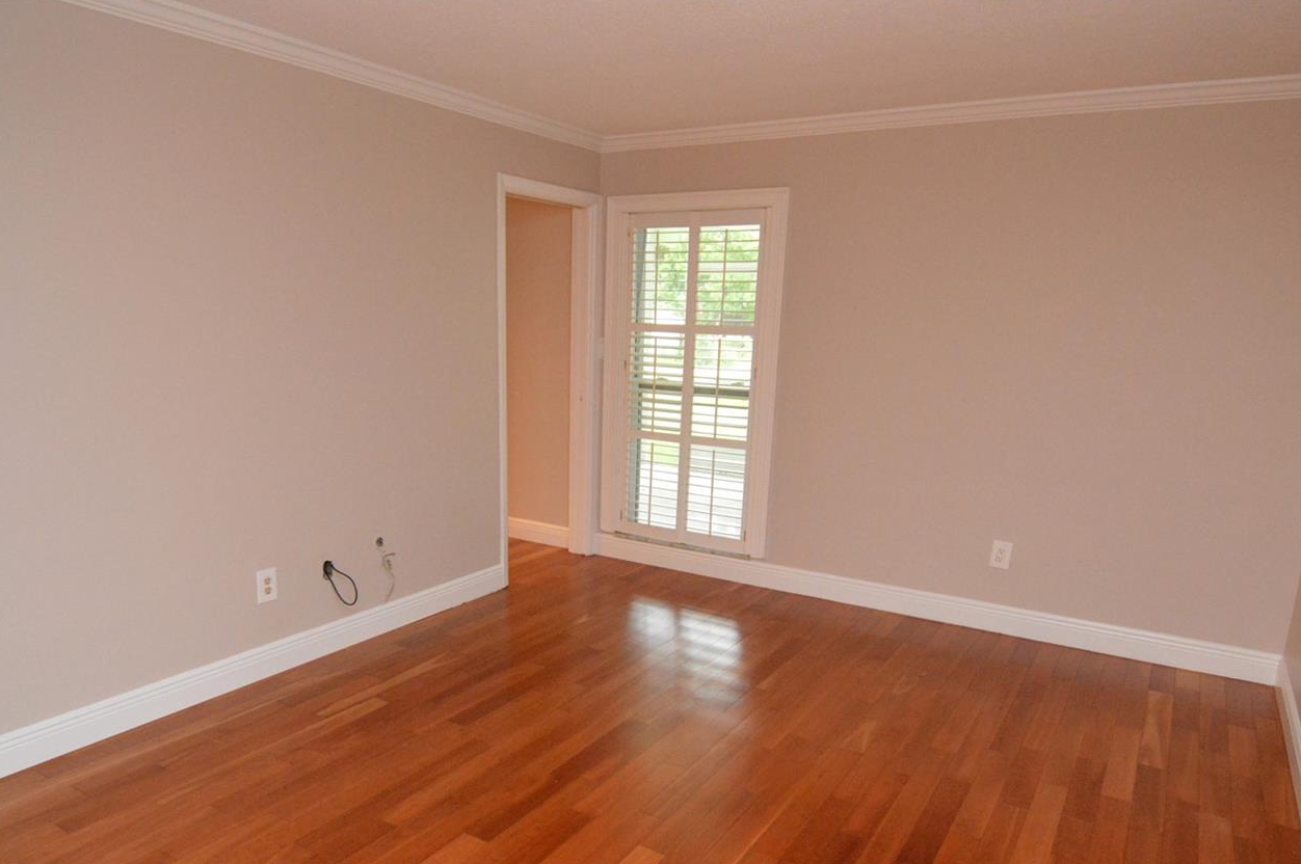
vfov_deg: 54.3
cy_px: 547
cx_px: 610
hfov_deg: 76.1
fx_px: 830
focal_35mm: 23
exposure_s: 1/60
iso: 3200
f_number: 4
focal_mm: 12
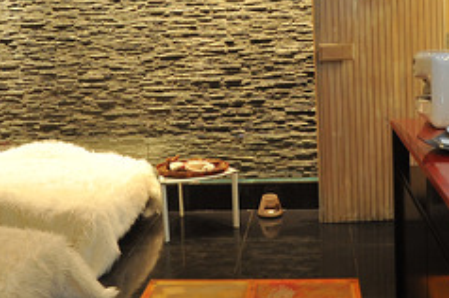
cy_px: 51
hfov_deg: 41.7
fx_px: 585
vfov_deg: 27.9
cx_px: 277
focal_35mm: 47
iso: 800
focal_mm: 14
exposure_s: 1/6
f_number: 2.8
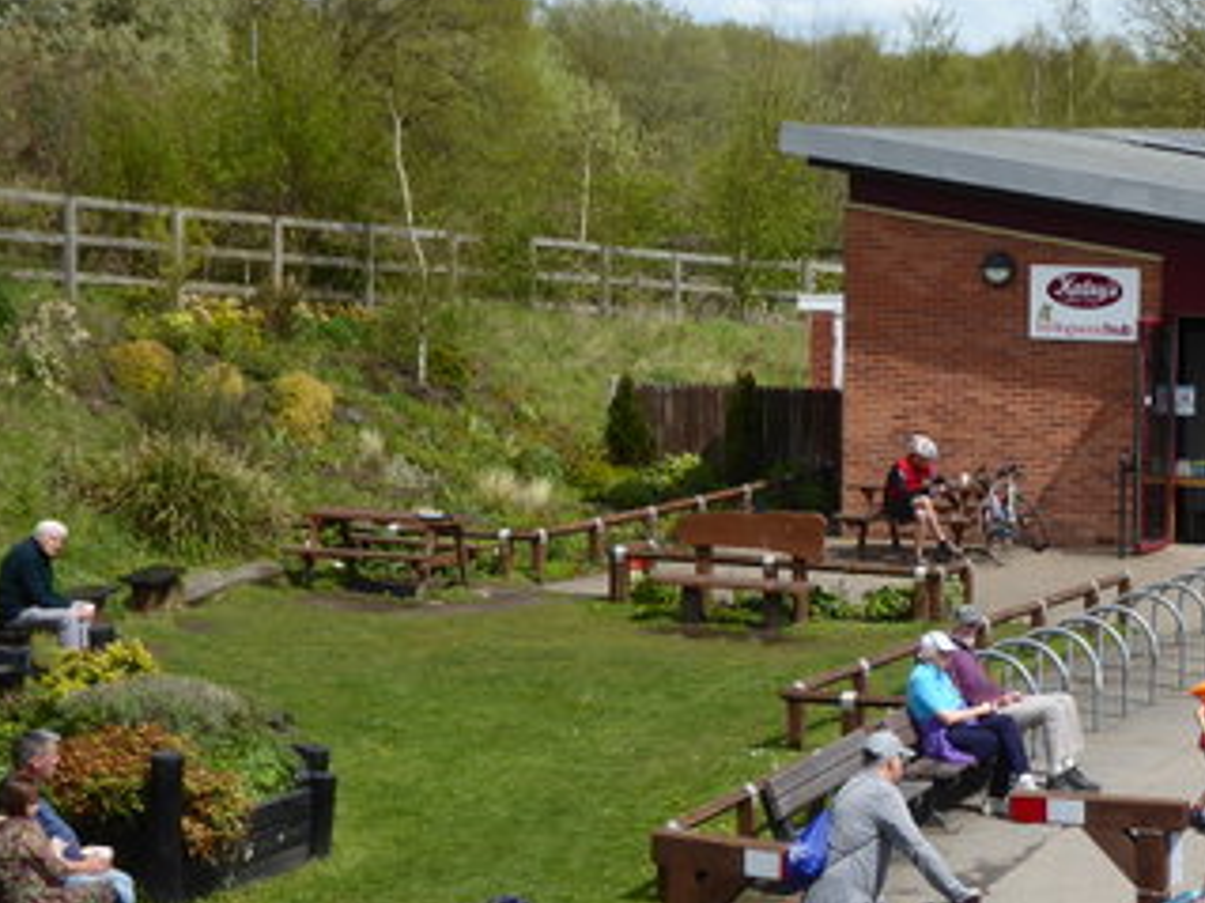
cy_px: 648
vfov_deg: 14.5
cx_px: 1077
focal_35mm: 102
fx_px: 3549
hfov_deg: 18.9
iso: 80
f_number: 4.1
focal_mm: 9
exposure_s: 1/640
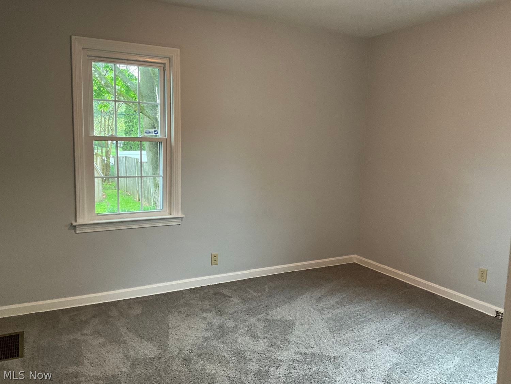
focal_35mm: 29
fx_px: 428
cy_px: 192
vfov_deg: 48.2
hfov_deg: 61.7
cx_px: 256
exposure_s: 1/60
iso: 160
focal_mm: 3
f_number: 1.8
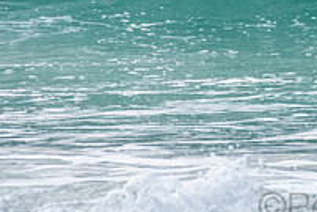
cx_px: 380
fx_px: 18971
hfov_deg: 1.0
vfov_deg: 0.6
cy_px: -54
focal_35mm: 2153
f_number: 5.6
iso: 100
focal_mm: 500
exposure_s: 1/500
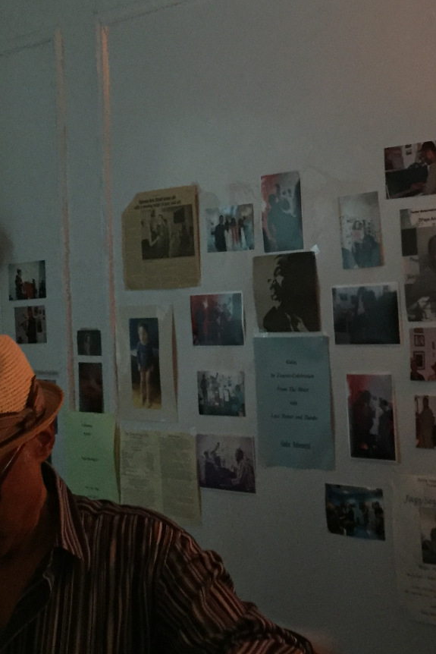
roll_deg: +2.0
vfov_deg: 35.5
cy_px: 259
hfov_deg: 23.8
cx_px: 352
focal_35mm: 56
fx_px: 1017
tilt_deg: +1.2
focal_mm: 4.15
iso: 250
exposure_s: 1/15
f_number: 2.2
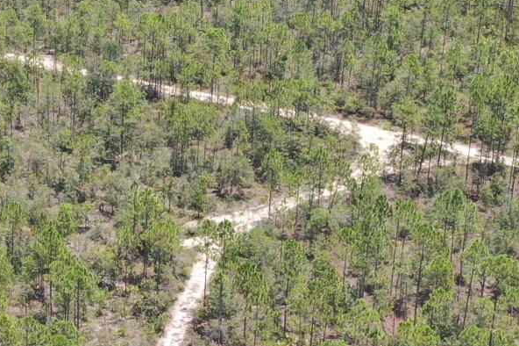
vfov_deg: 9.6
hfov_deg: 14.4
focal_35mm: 142
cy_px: 380
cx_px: 180
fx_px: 2046
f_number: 5
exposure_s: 1/320
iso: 100
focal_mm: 10.26
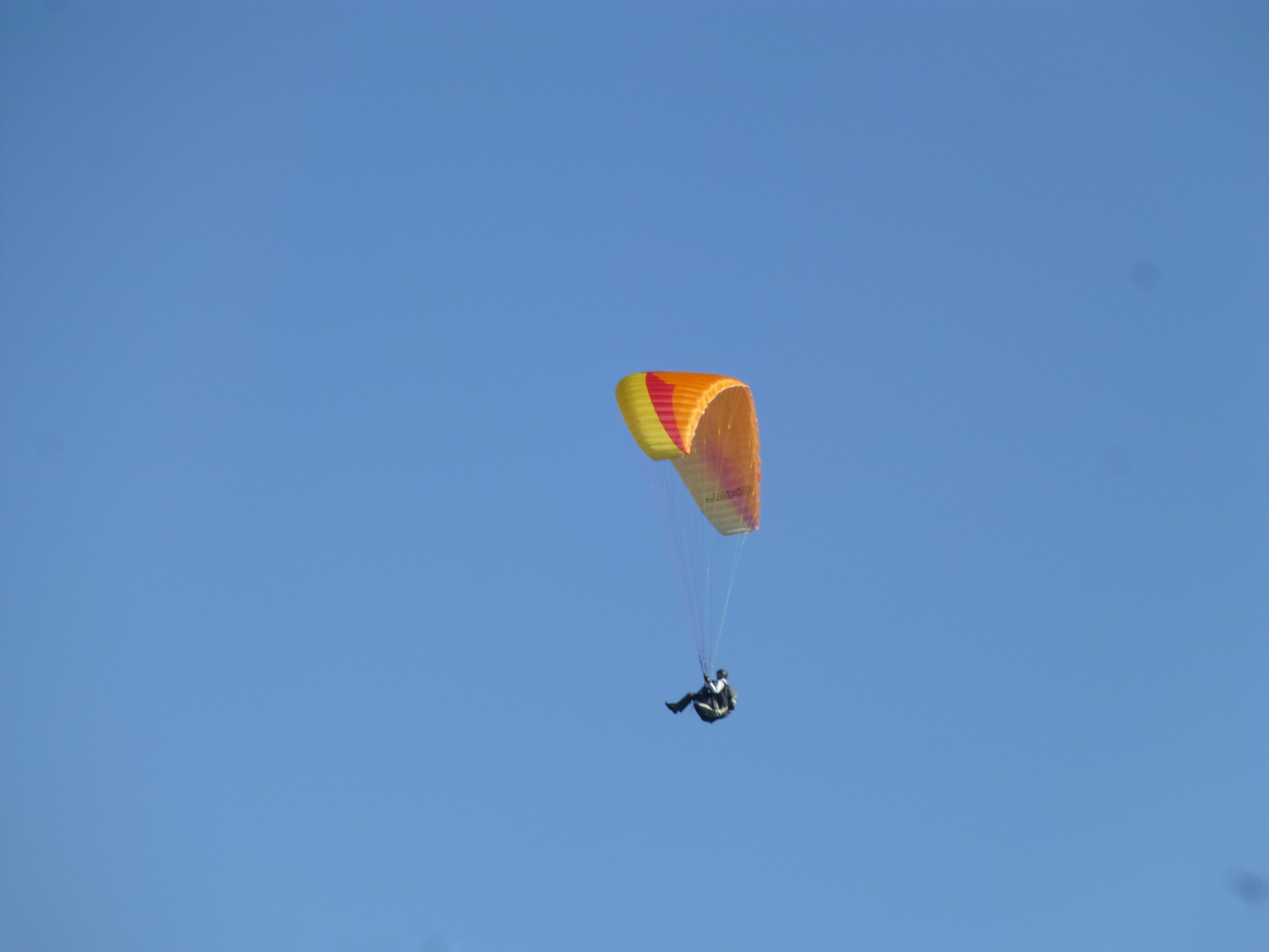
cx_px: 634
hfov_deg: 7.9
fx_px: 9165
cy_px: 476
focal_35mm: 250
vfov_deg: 5.9
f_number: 5.9
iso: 100
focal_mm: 45
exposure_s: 1/400
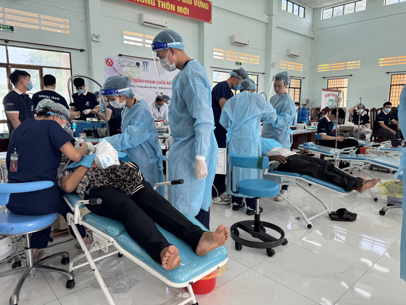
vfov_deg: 56.8
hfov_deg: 71.6
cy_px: 152
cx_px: 203
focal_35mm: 24
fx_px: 281
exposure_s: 1/273
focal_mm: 6.76
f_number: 1.78
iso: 64
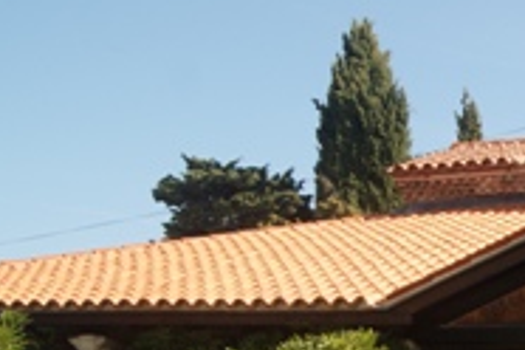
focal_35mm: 93
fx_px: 1356
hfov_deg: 20.6
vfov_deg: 14.5
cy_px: 356
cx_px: 621
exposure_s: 1/60
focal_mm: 18
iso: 100
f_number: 8
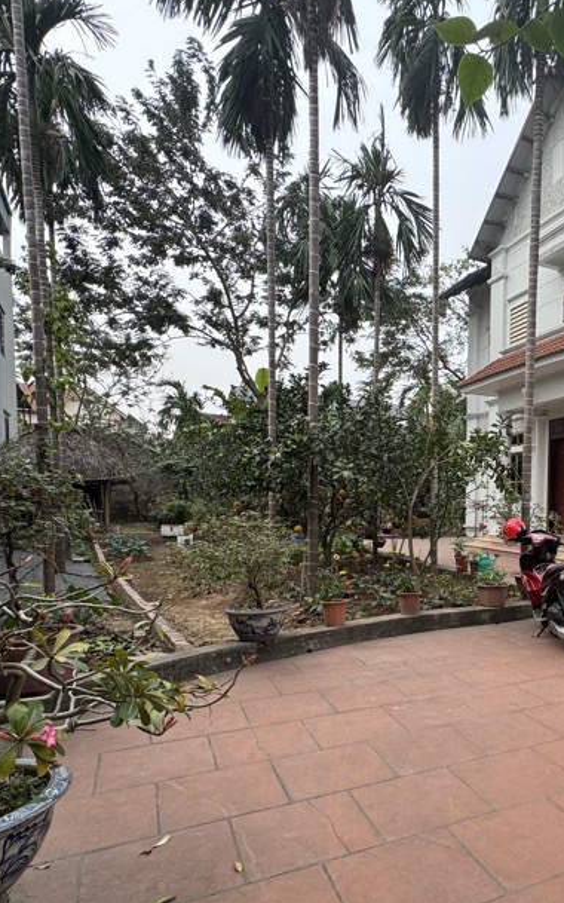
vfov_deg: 71.6
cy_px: 551
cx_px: 508
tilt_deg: -3.8
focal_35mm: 25
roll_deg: -0.4
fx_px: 615
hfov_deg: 44.8
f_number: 2.2
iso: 40
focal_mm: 2.22
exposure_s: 1/522
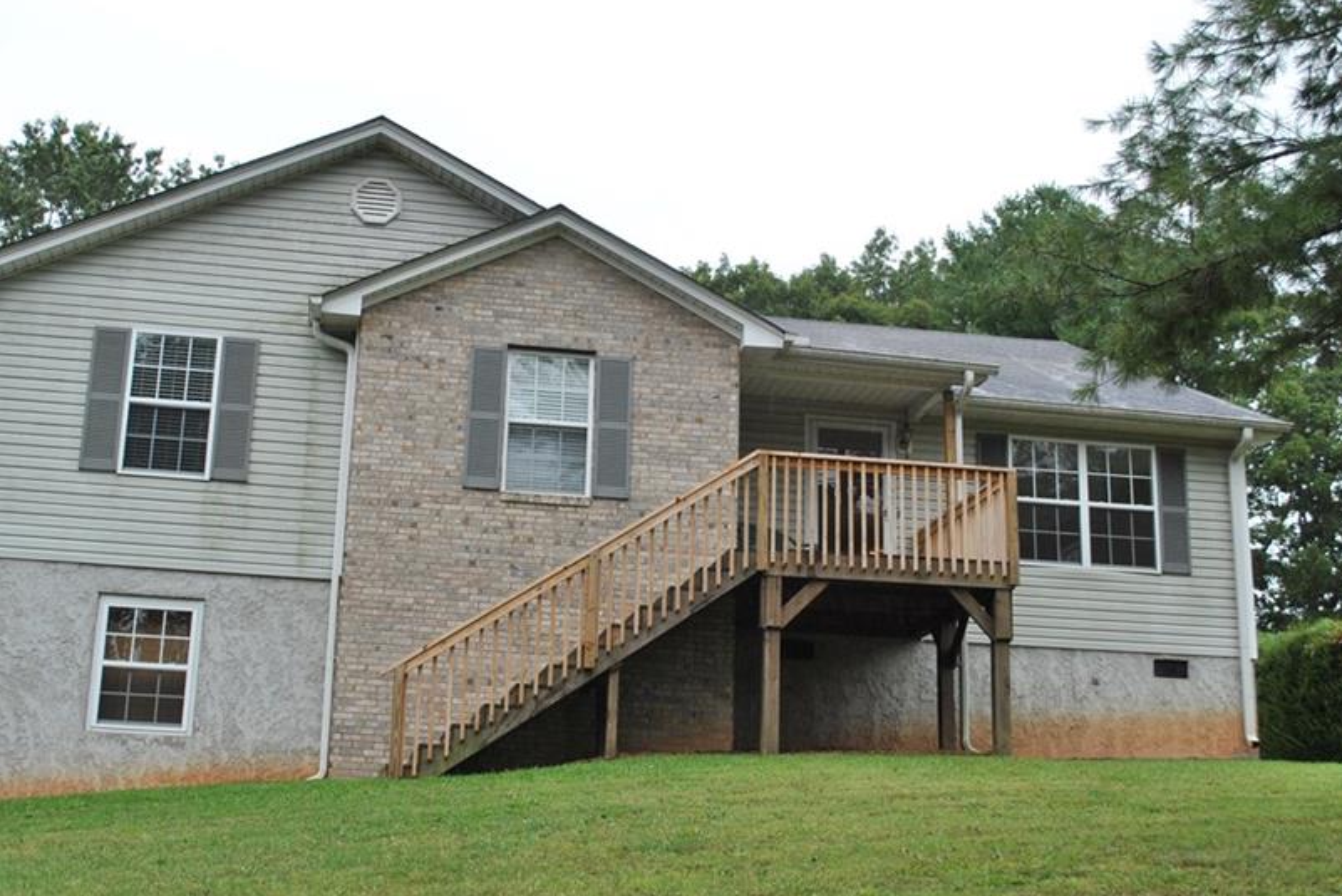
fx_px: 1716
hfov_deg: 42.7
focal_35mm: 46
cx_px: 615
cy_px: 479
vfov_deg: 29.3
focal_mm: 24
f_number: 5.6
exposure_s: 1/160
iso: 200
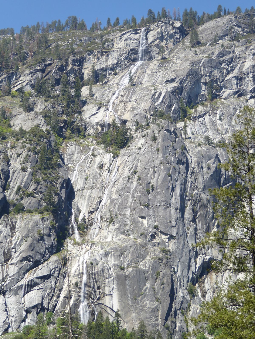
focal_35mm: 79
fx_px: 776
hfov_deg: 18.7
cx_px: 128
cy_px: 170
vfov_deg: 24.7
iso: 80
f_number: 4.6
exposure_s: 1/320
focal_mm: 13.2
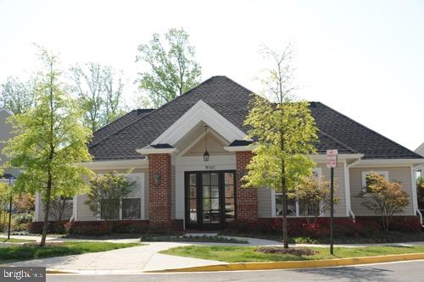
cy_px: 141
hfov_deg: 39.6
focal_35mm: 50
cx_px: 212
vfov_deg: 27.0
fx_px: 589
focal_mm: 50
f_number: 9
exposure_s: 1/320
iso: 200
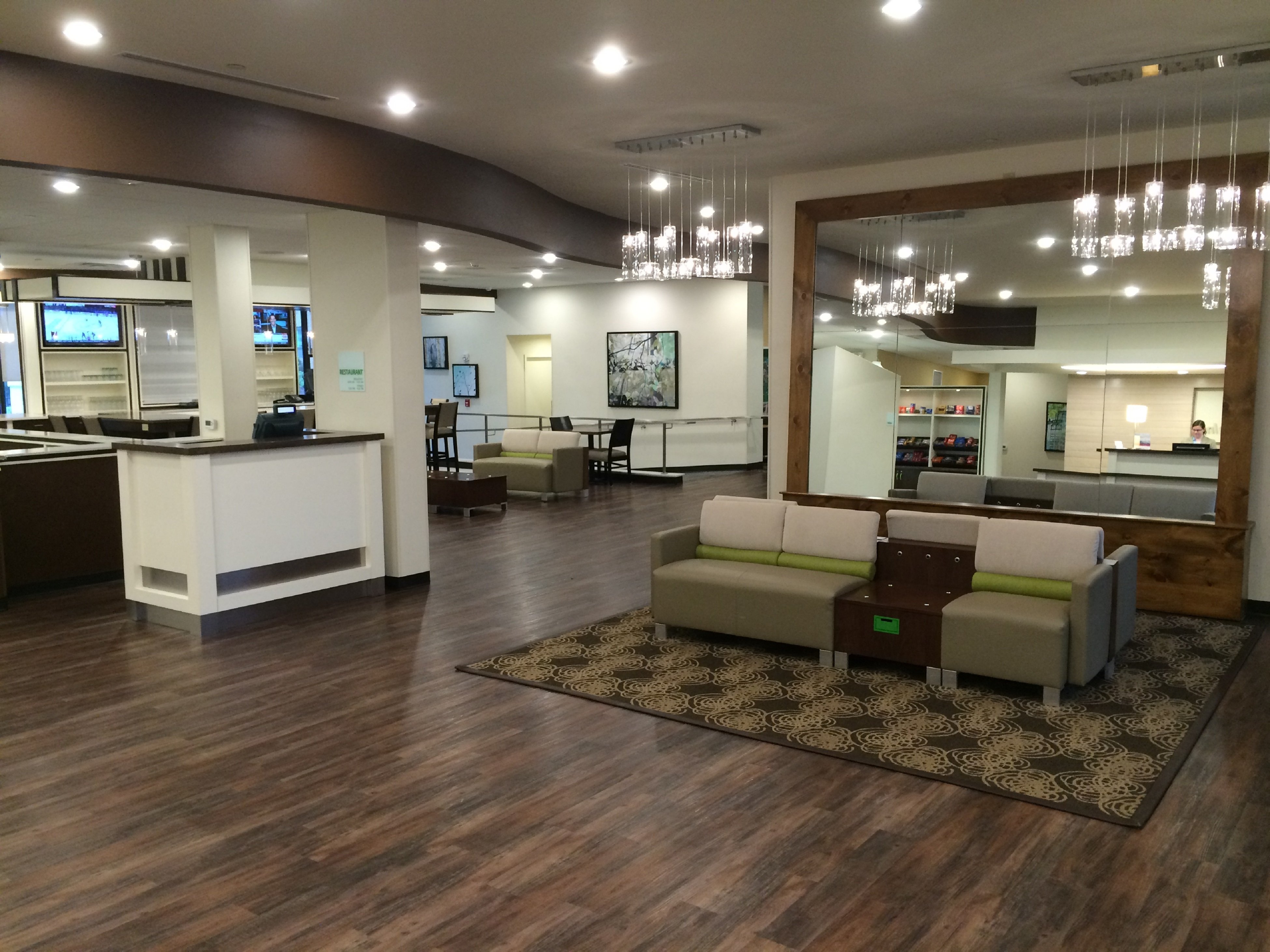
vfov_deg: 48.2
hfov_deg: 61.7
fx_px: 1064
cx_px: 635
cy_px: 476
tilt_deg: -7.6
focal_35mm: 29
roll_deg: -0.1
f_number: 2.2
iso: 125
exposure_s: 1/30
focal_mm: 4.15
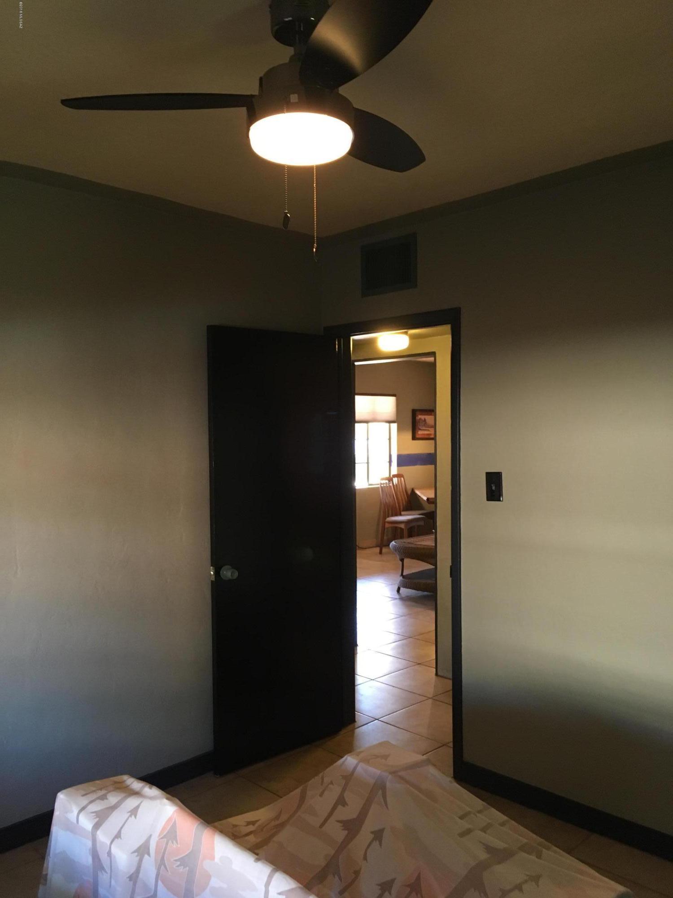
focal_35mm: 29
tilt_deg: -1.5
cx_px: 336
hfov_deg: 48.2
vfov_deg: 61.7
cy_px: 449
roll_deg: +2.0
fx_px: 752
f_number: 2.2
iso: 125
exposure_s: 1/30
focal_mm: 4.15
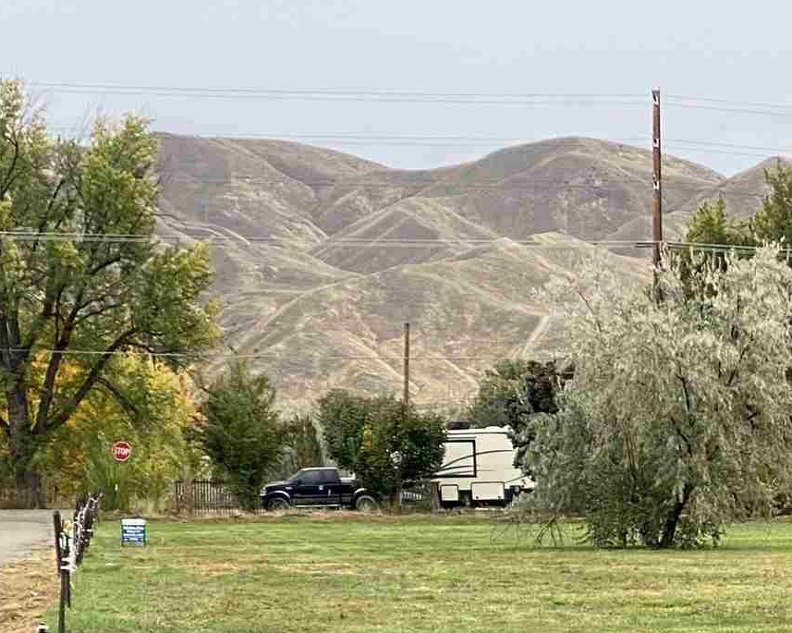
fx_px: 4265
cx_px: 1214
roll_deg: +0.6
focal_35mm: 182
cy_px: 774
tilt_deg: -3.6
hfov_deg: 10.2
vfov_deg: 8.4
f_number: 2
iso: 20
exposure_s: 1/227
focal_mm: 6
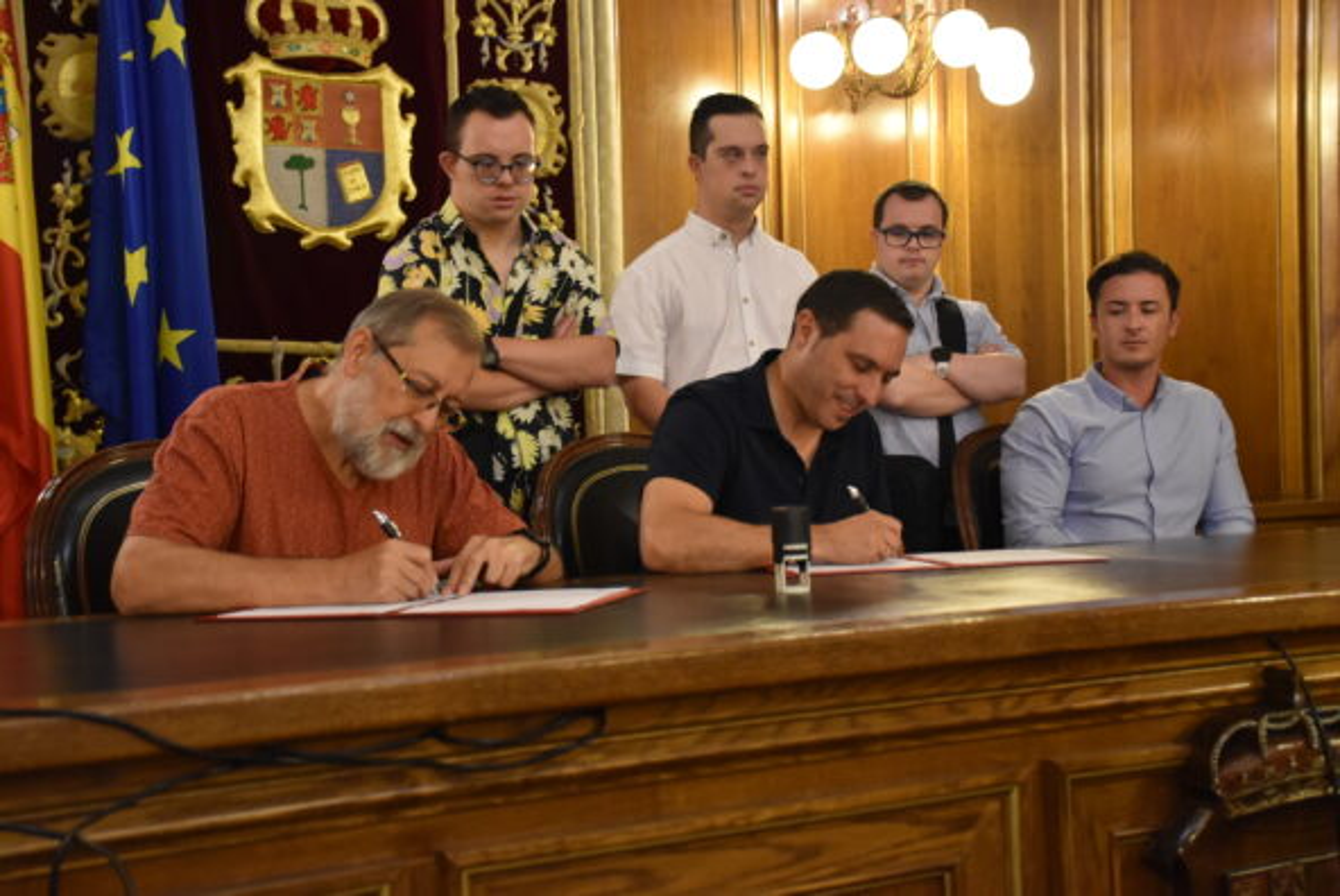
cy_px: 448
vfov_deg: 29.9
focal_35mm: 45
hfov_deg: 43.6
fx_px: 1677
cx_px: 670
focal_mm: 30
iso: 1600
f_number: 4
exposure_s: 1/60
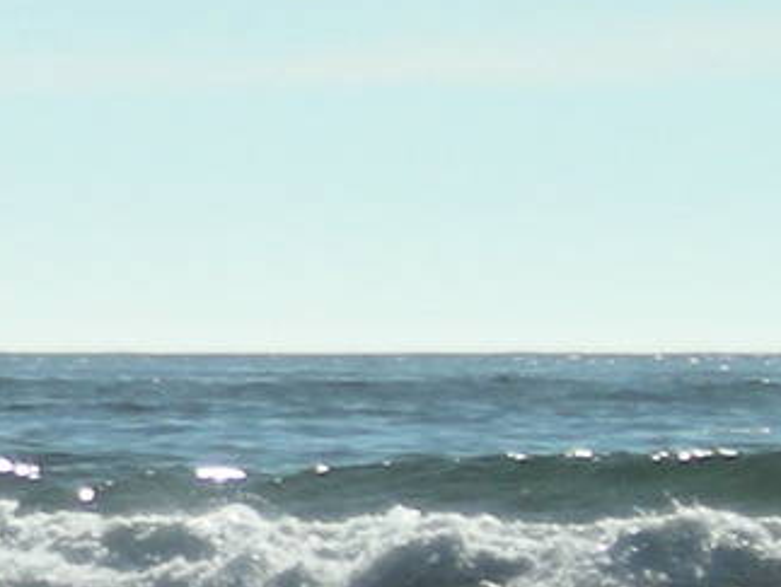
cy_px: 1010
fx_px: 14388
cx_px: -1127
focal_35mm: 637
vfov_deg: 2.3
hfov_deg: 3.1
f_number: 9.9
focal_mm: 17
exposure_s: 1/197
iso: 50
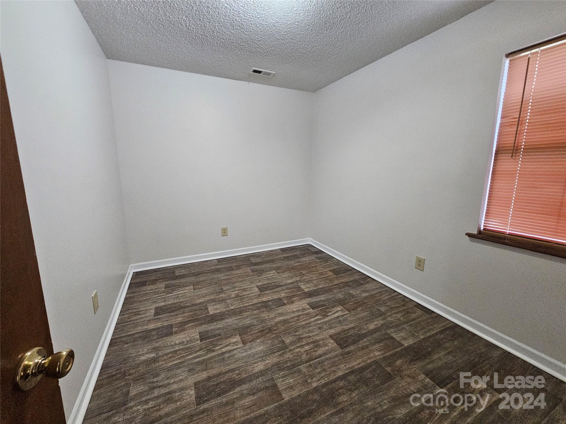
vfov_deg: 89.9
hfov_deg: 106.2
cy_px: 212
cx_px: 283
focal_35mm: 13
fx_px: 213
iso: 400
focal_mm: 2.2
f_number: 2.2
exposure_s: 1/60
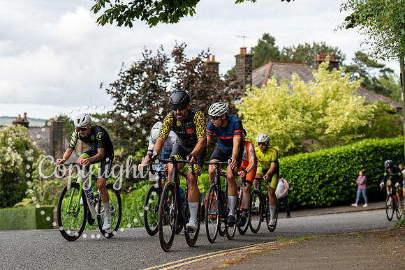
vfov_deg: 16.4
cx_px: 180
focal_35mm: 83
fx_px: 936
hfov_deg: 24.4
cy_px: 120
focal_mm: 75
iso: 400
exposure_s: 1/800
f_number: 3.5
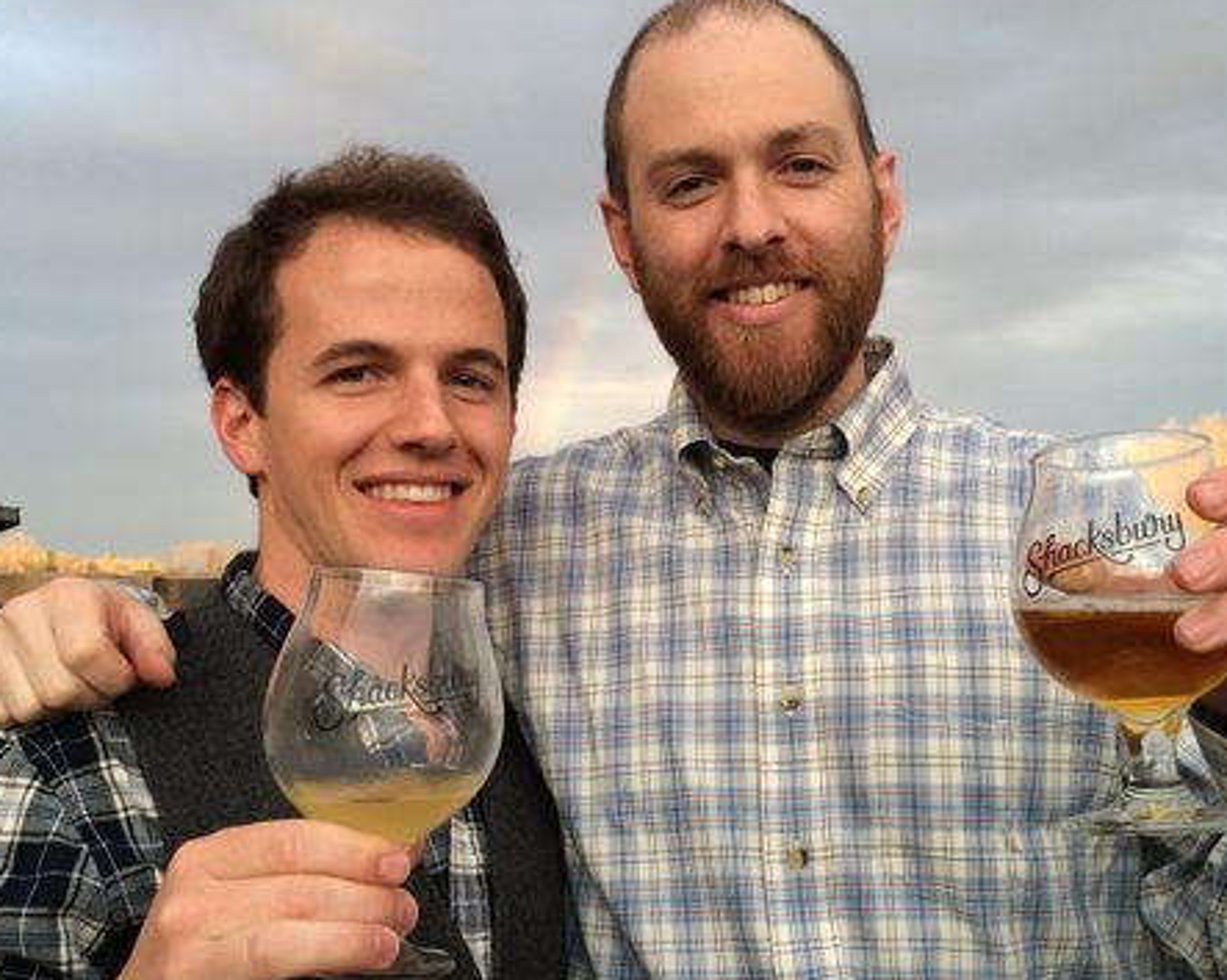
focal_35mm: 41
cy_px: 497
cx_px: 620
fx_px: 1488
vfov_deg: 36.5
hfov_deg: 44.8
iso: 40
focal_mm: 4.12
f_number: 2.2
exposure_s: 1/120
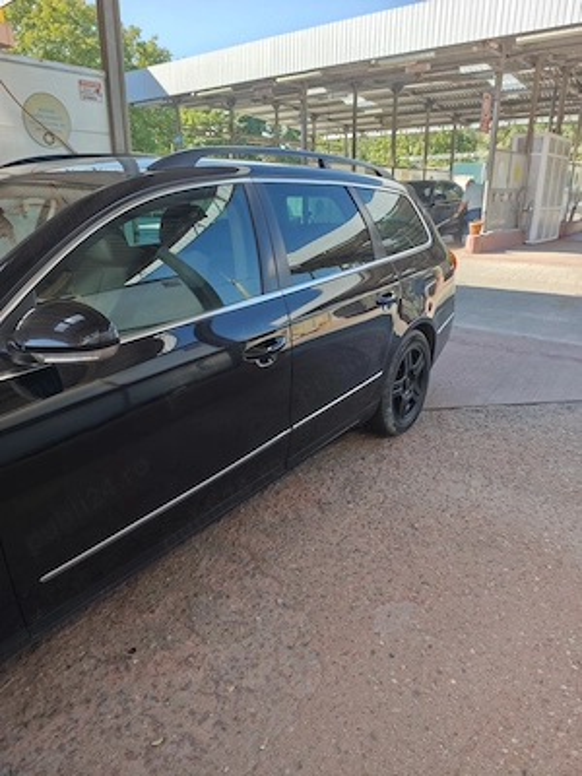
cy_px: 388
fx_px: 516
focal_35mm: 23
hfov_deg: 58.9
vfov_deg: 73.9
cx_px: 291
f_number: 1.65
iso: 160
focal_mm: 6.19
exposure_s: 1/100
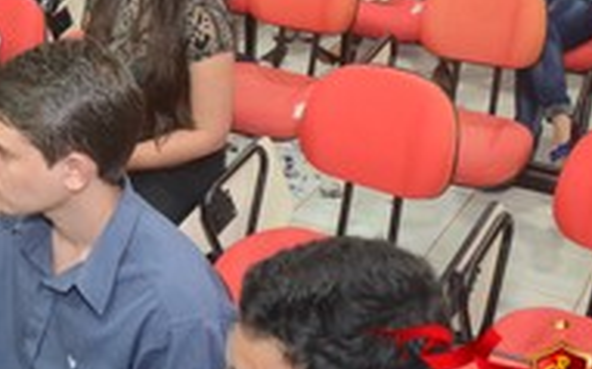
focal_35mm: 72
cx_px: 96
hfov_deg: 27.9
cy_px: 56
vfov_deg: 17.8
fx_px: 1161
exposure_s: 1/80
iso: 1600
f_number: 3.5
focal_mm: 20
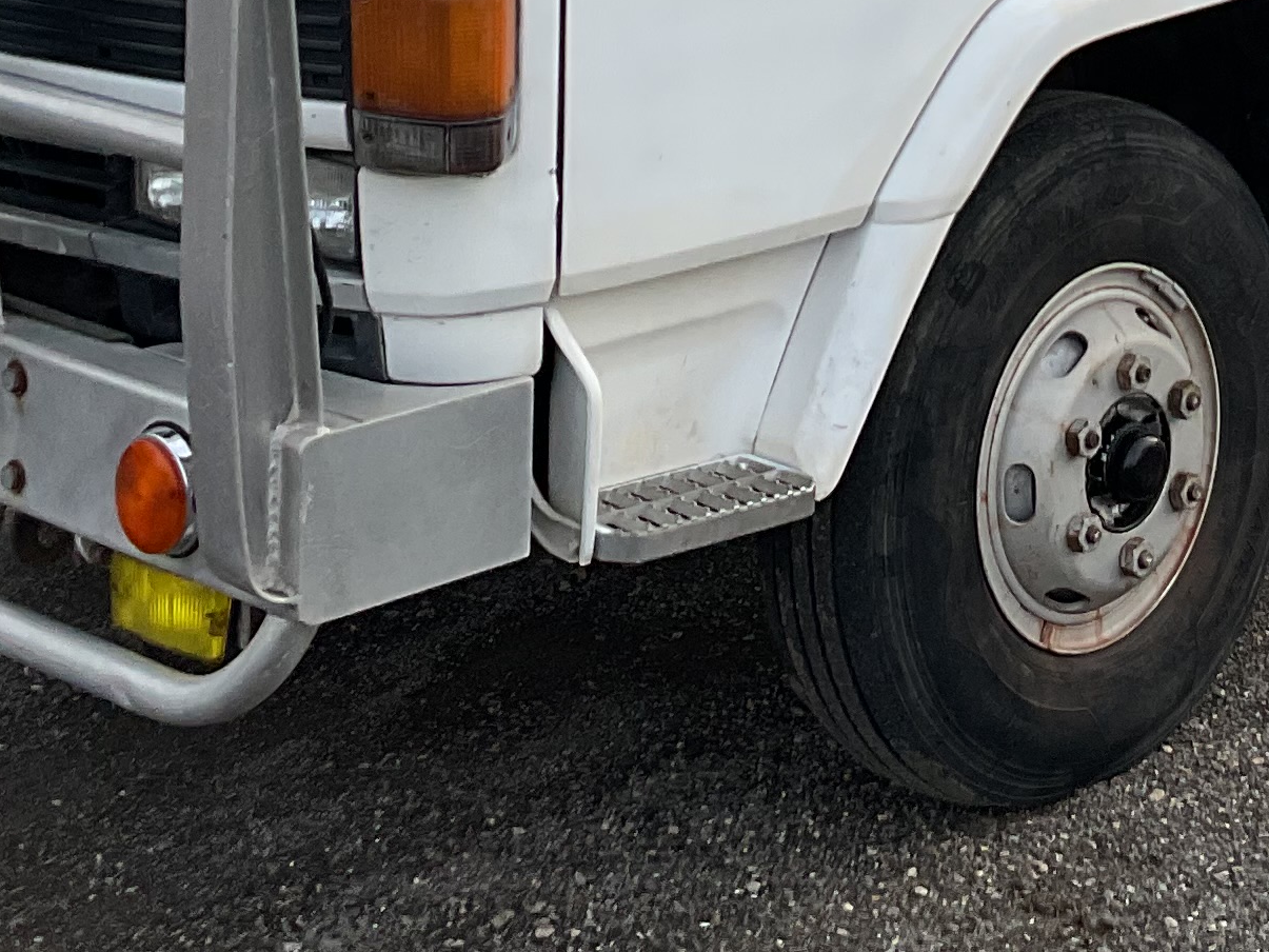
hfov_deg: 19.8
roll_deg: -0.2
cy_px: -471
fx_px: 3556
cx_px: 1142
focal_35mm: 97
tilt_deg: -3.6
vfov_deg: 14.3
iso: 16
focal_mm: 3
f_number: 1.8
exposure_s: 1/759
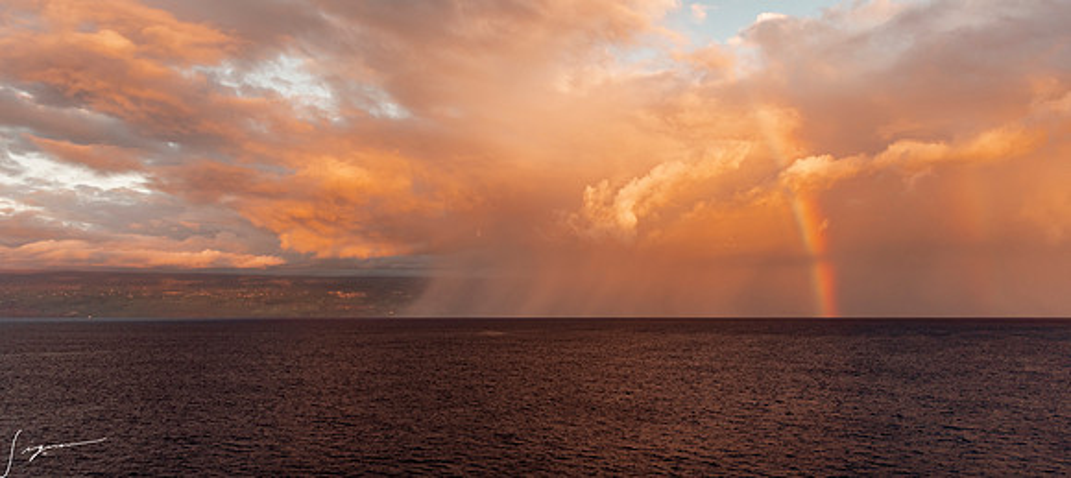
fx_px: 738
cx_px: 528
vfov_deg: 35.5
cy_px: 160
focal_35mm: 27
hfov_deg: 71.9
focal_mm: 24
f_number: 2.8
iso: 320
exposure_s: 1/320
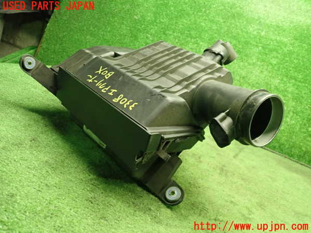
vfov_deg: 46.8
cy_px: 116
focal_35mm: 30
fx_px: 270
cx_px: 156
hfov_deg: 60.0
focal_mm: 5.5
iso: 500
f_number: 2.3
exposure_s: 1/30
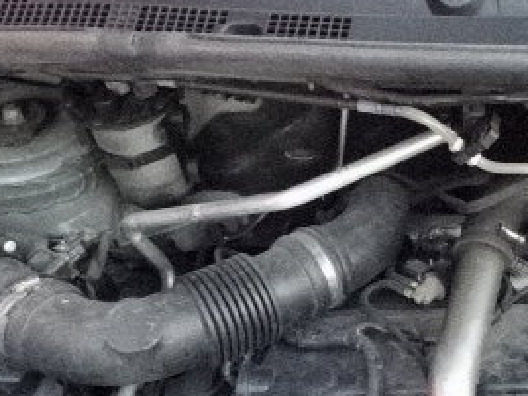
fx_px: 870
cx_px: 479
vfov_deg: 25.1
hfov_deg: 32.1
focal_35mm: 57
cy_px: 339
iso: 3200
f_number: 3.5
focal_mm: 4.25
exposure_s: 1/200
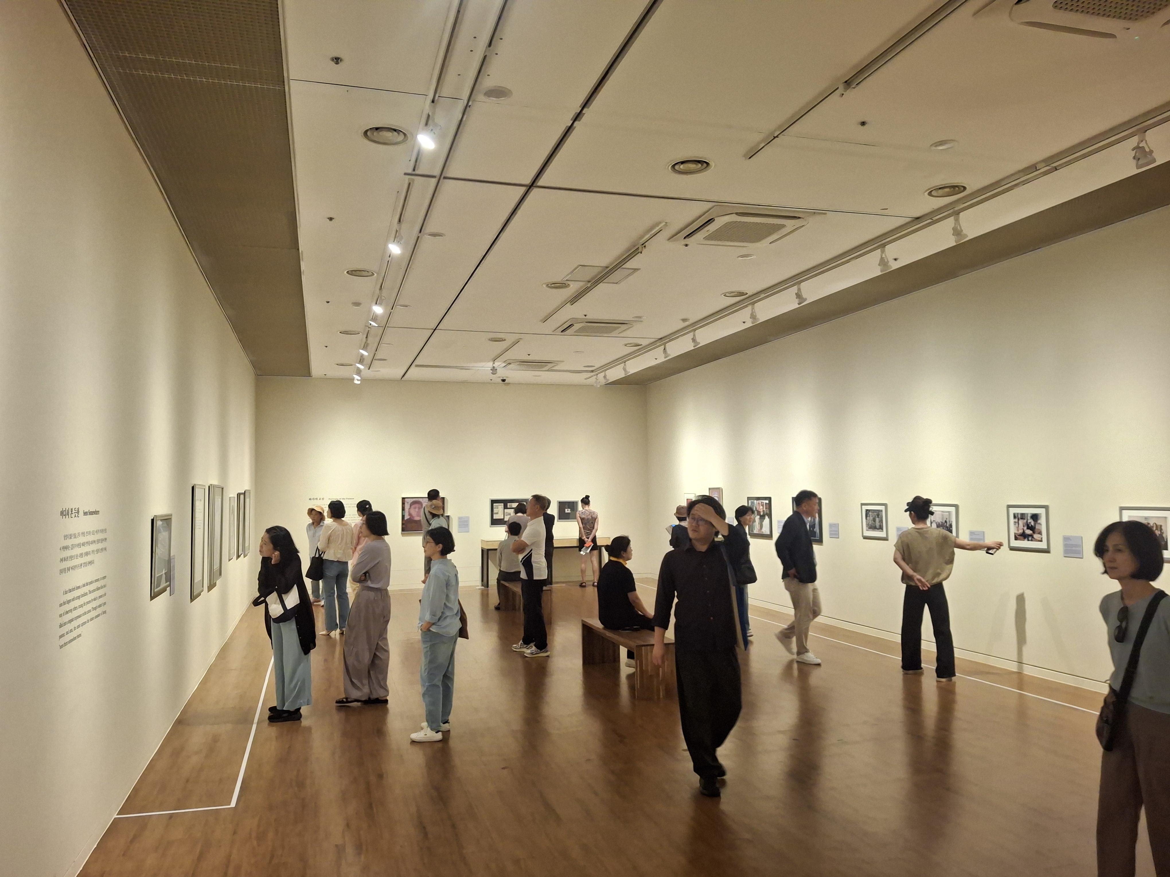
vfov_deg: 54.9
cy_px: 438
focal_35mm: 25
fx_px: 845
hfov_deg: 69.4
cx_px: 585
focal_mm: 4.69
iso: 200
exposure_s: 1/60
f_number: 1.8
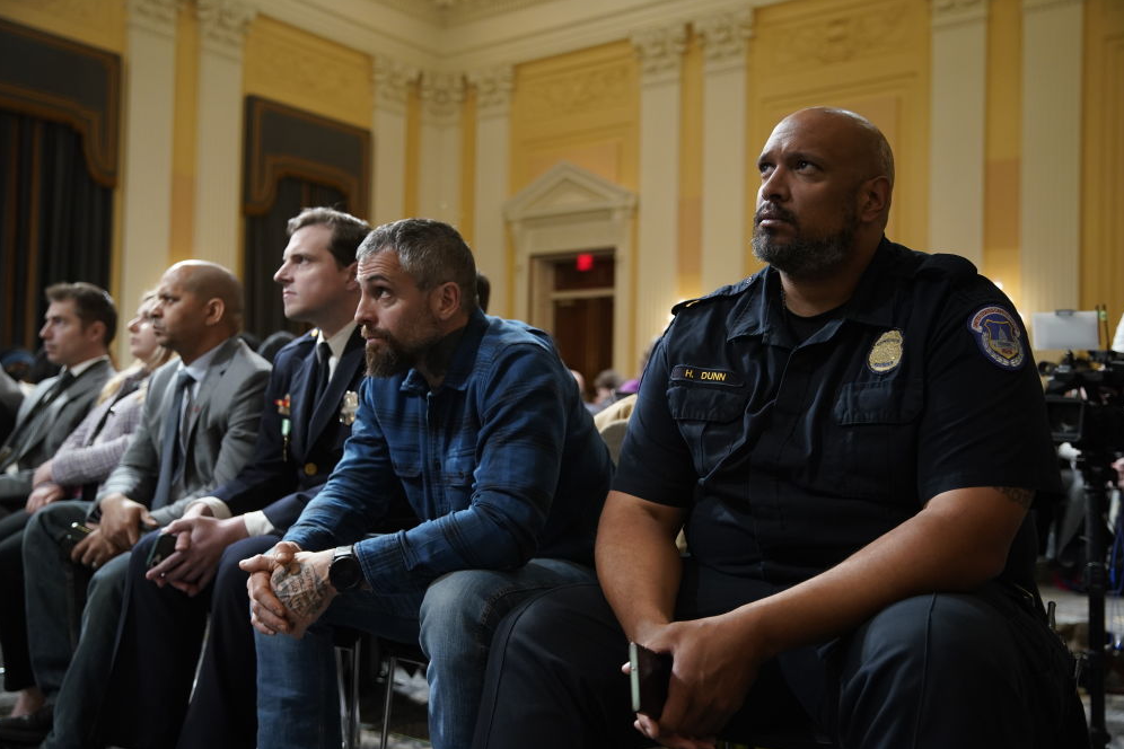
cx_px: 571
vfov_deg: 36.9
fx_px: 1124
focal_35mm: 36
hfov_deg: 53.1
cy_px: 369
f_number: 2.8
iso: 2000
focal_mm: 35
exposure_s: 1/250
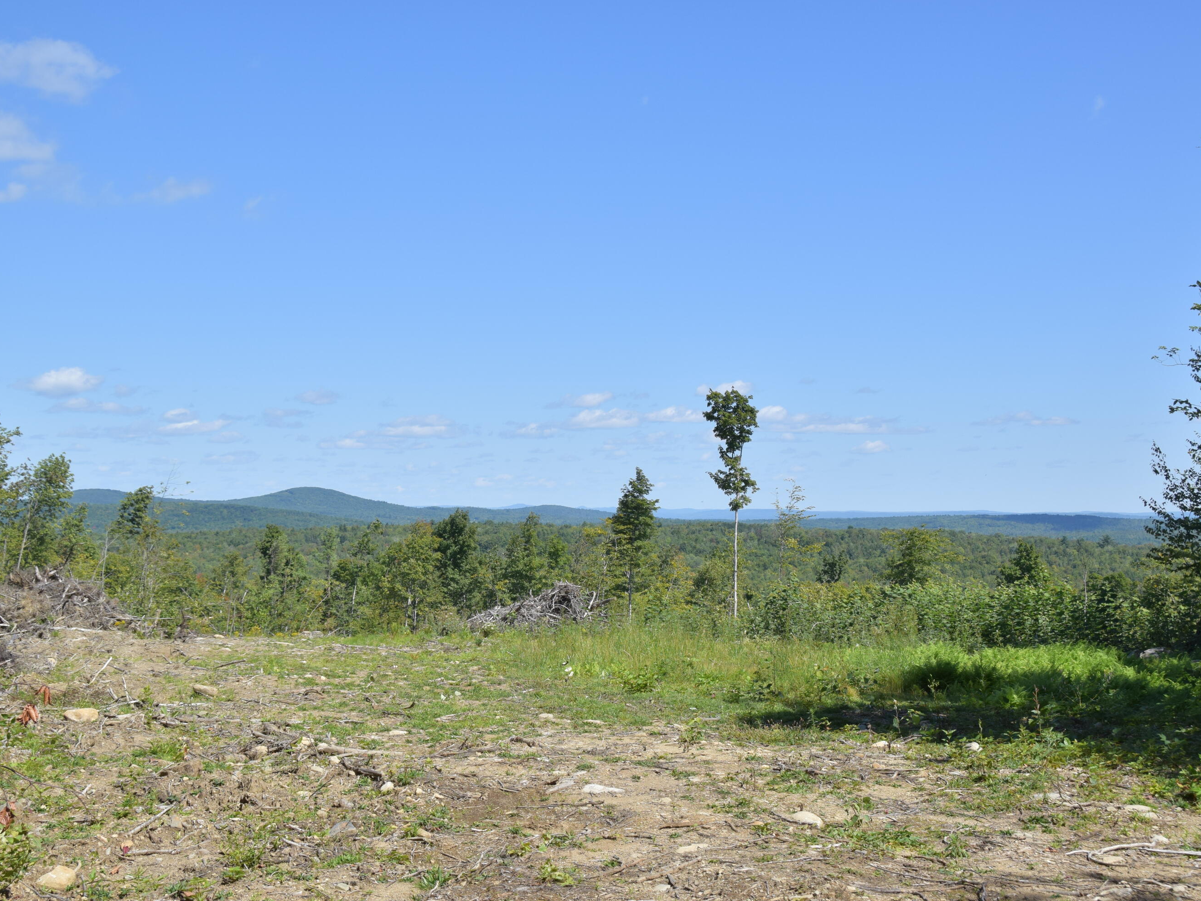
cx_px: 613
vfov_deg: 31.5
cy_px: 448
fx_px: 1596
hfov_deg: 41.2
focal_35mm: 46
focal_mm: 28
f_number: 11
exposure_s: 1/500
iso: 200
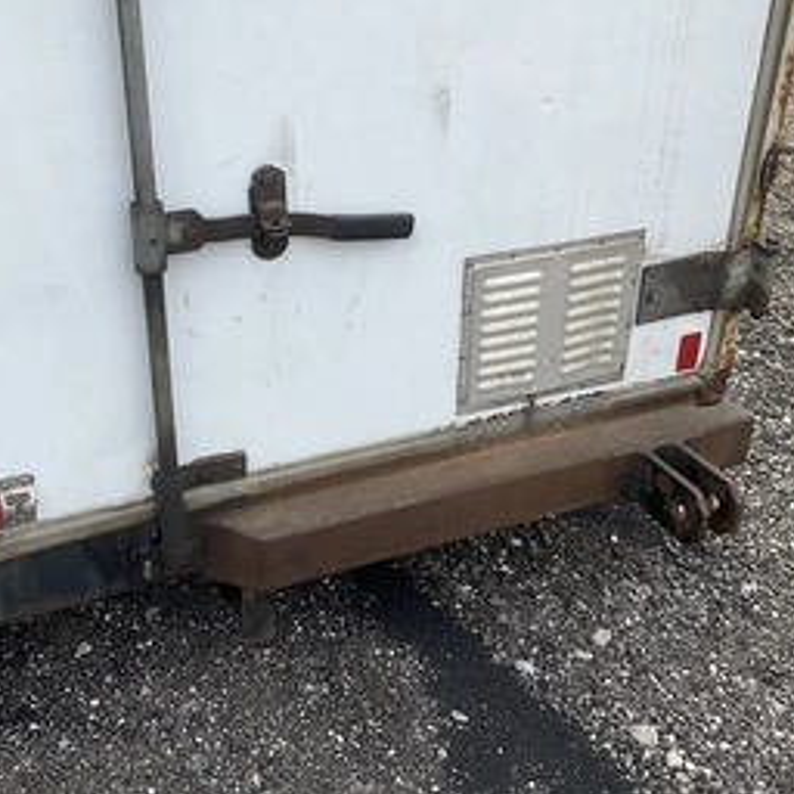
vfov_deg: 41.7
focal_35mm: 40
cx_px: 267
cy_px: 332
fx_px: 1038
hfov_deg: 41.3
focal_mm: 3
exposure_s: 1/978
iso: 25
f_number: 1.8
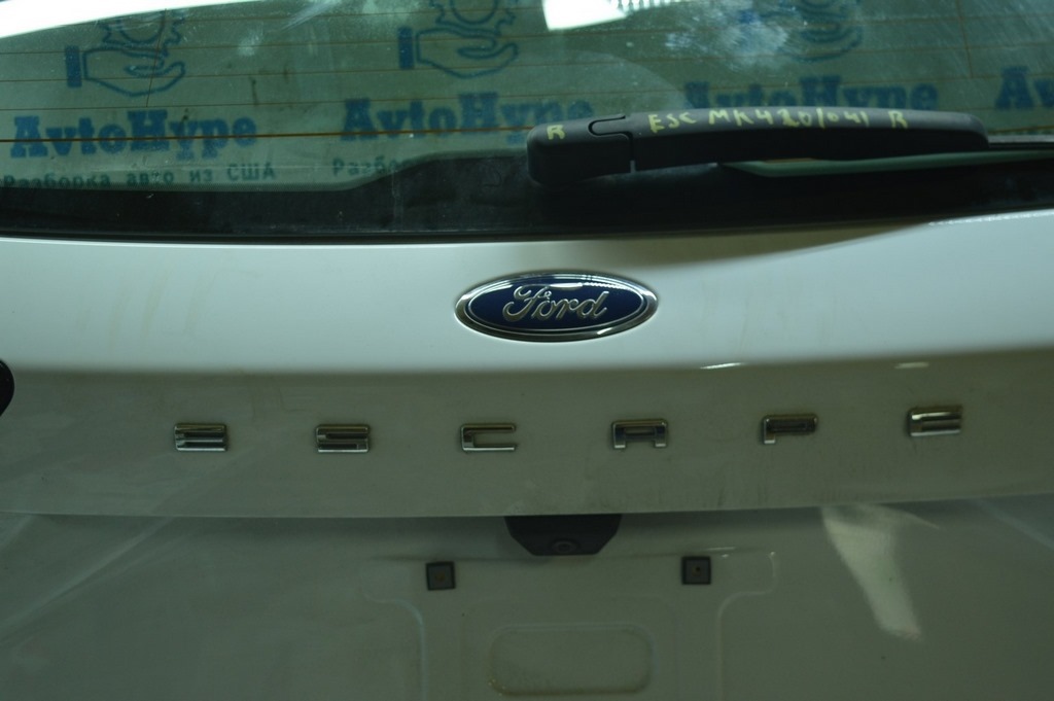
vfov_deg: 26.4
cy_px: 350
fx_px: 1492
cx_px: 527
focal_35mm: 51
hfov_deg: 38.9
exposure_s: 1/60
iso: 450
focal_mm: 34
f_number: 4.5
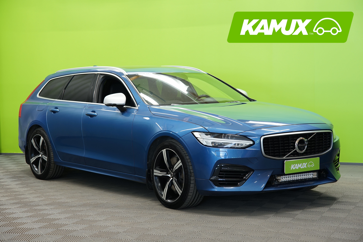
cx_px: 182
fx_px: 716
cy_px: 121
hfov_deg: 28.5
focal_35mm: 71
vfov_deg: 19.2
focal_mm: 71
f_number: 5.6
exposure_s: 1/15
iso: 500
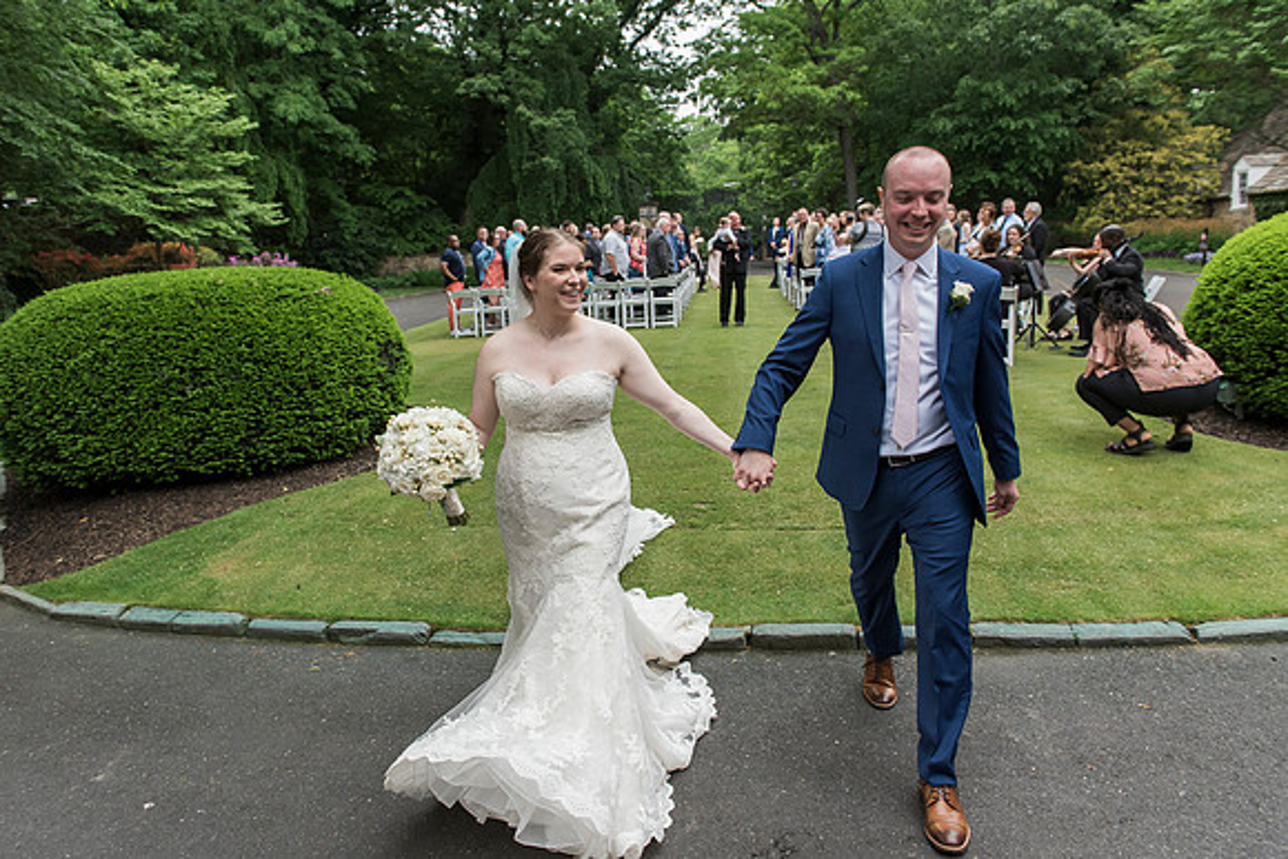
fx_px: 909
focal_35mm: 25
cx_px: 607
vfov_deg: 50.6
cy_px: 405
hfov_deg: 70.6
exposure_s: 1/640
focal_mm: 24
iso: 800
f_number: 4.5
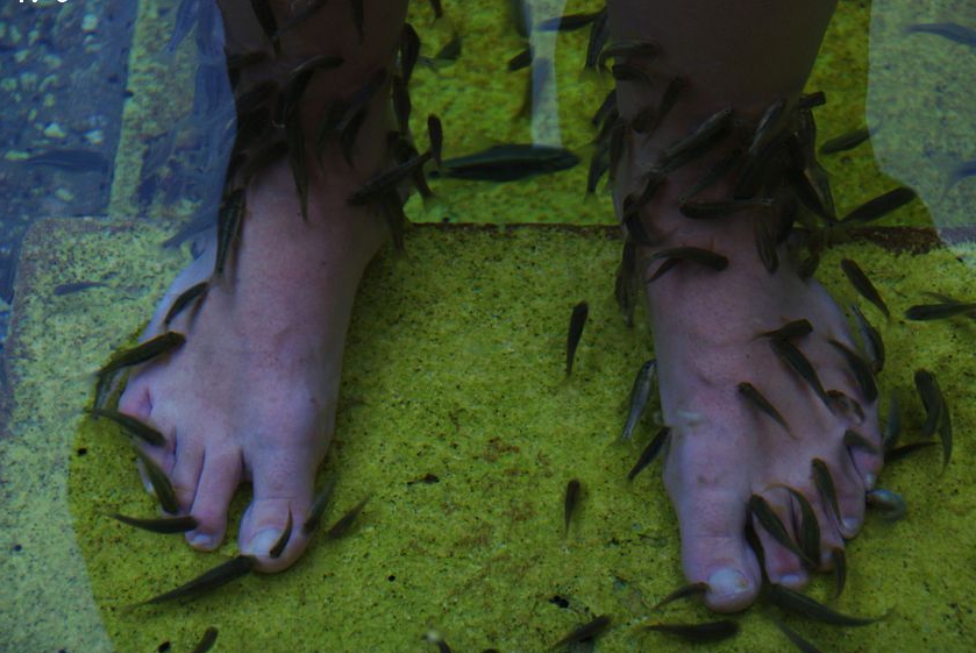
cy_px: 312
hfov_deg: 15.5
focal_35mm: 132
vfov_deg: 10.4
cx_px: 513
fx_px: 3582
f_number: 5.3
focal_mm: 82
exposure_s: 1/20
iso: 200
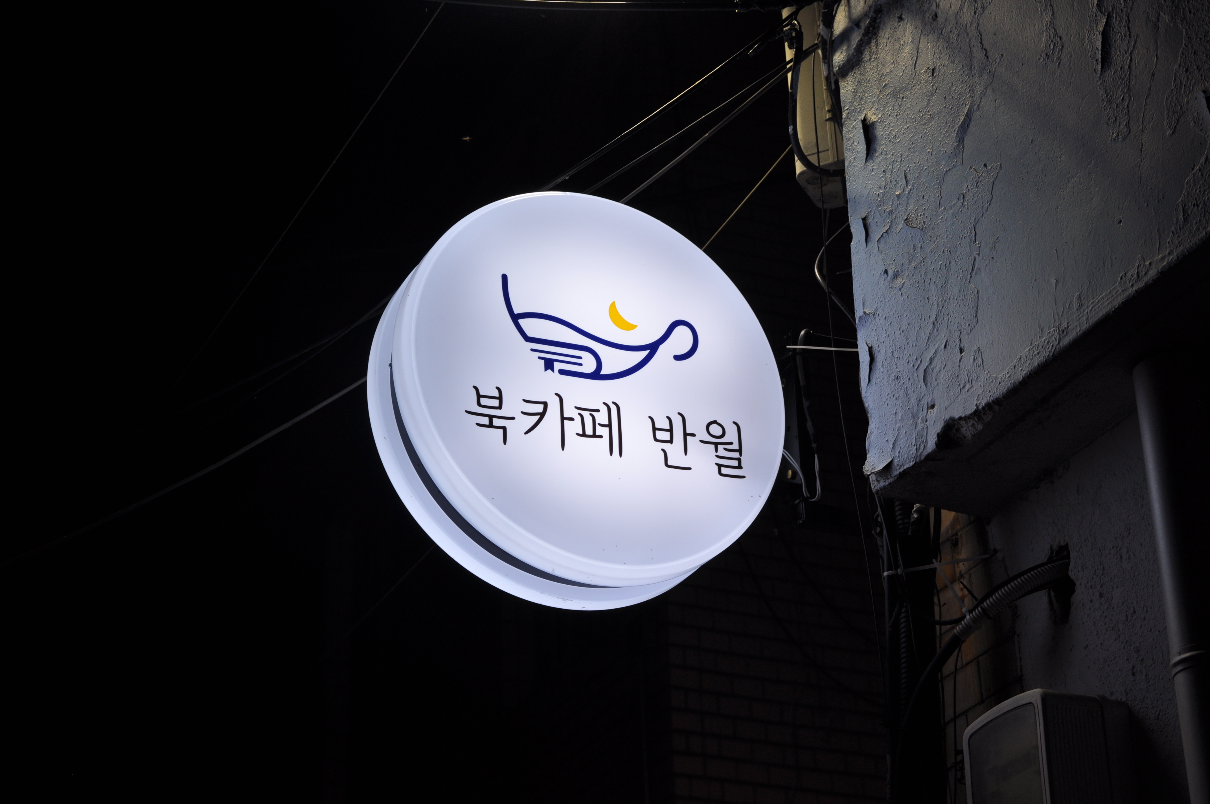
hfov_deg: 27.0
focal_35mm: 75
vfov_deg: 18.1
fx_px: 2518
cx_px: 605
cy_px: 402
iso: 220
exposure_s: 1/125
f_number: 5.6
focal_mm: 50
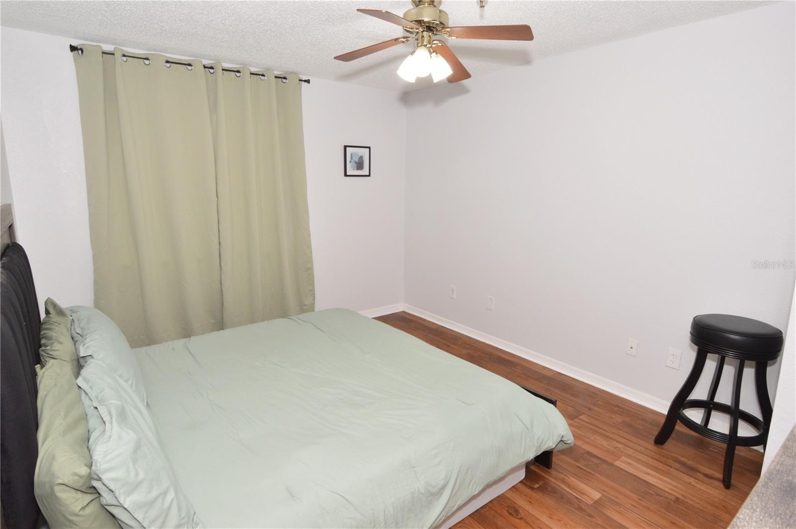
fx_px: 398
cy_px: 264
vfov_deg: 67.3
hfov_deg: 90.1
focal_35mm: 18
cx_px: 398
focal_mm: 12
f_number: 9
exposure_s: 1/60
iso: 800
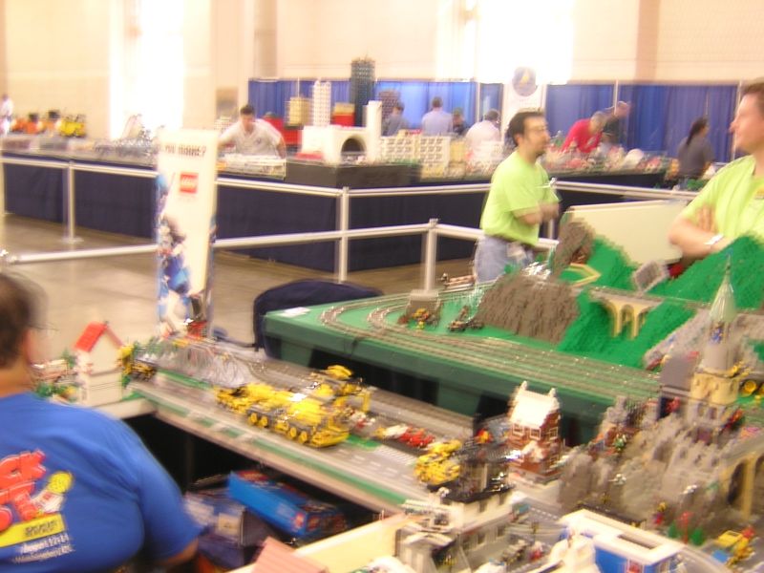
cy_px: 286
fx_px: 1037
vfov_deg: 30.9
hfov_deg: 40.4
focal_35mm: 47
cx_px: 382
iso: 100
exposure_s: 1/3.3
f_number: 2.9
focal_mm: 6.1
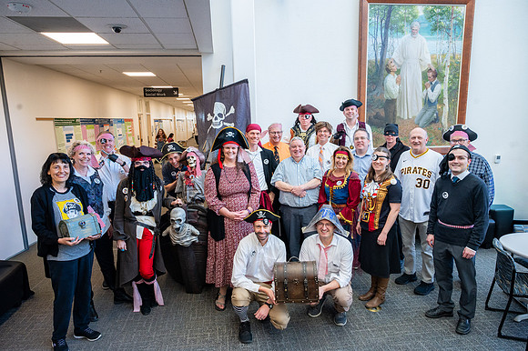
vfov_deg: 53.1
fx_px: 352
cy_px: 176
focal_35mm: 24
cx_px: 264
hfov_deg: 73.8
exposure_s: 1/125
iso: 2000
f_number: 7.1
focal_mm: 24
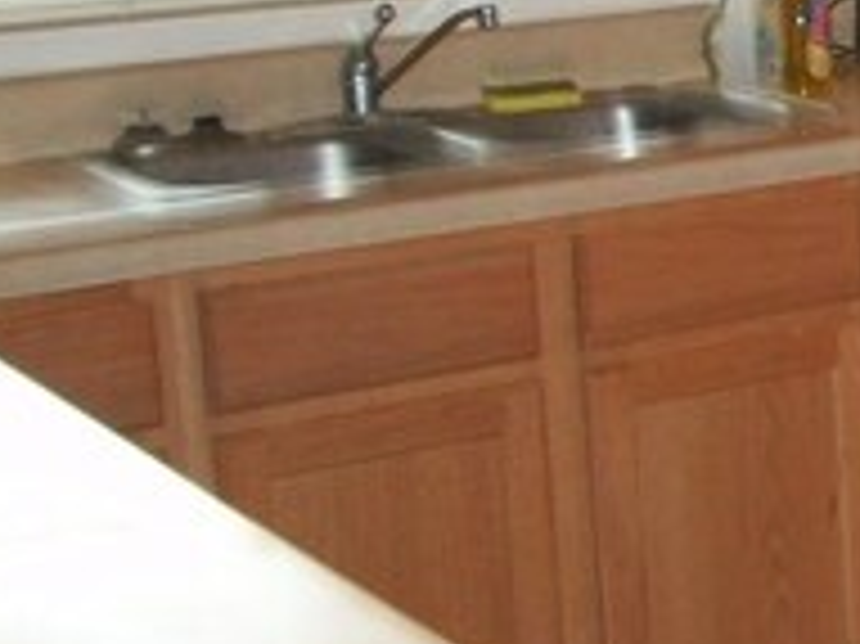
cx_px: 1403
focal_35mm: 112
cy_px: 108
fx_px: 2781
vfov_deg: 13.1
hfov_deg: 15.7
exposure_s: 1/30
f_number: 2.9
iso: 160
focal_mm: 5.7
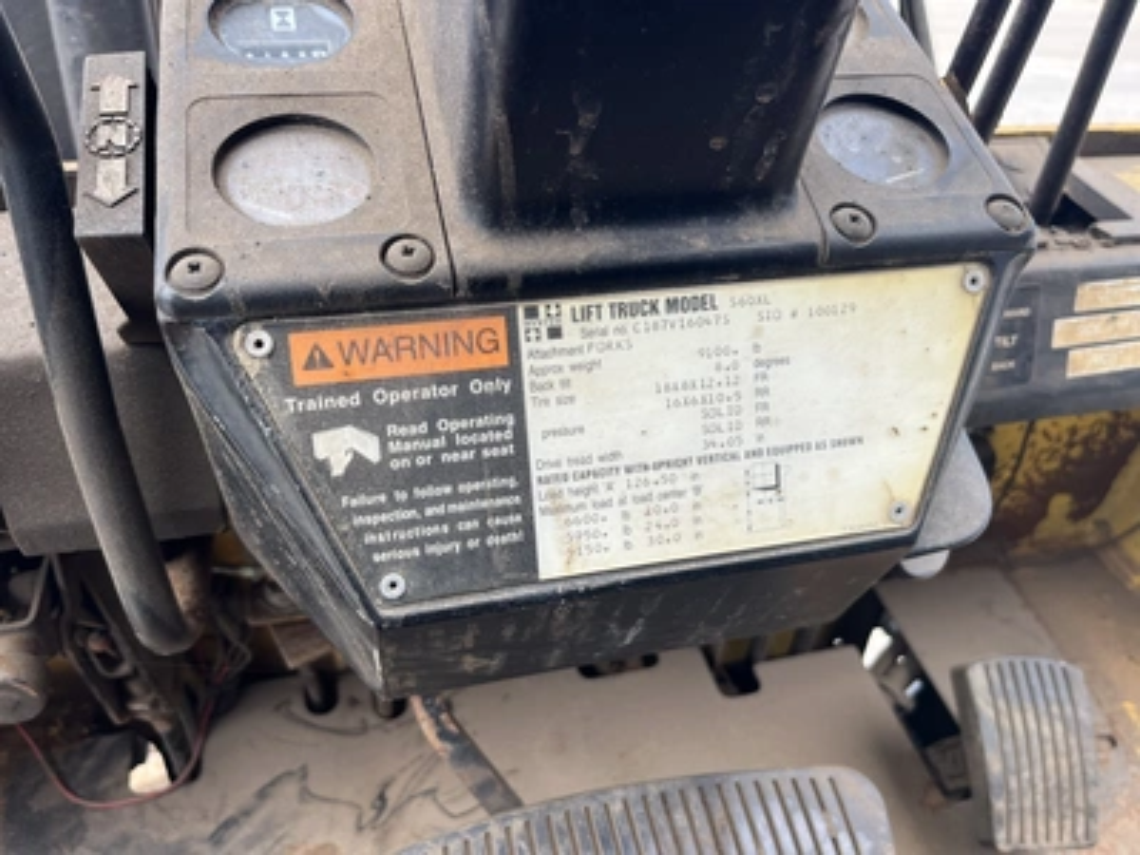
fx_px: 856
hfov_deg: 67.3
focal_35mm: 26
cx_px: 570
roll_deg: -0.3
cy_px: 428
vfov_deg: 53.1
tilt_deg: -29.2
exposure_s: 1/506
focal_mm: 5.1
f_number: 1.6
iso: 50
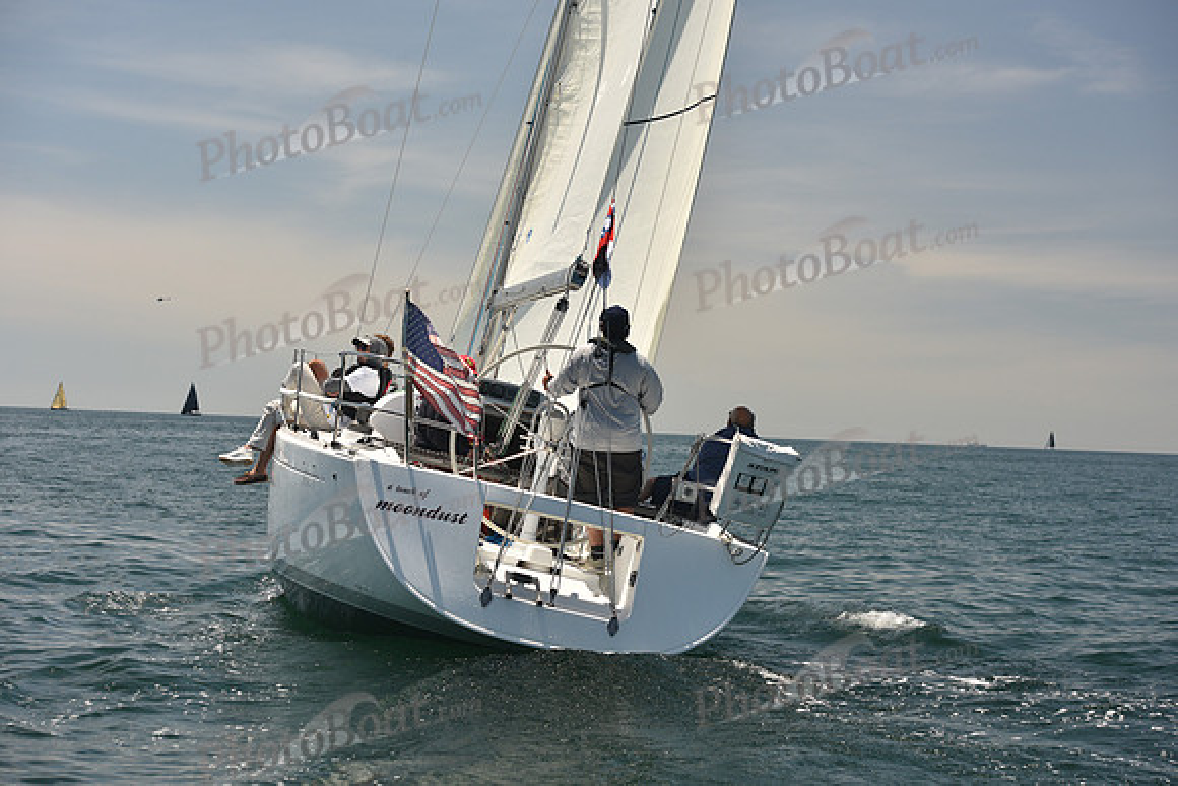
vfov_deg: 19.5
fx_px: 2291
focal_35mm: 70
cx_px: 589
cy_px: 393
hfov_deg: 28.8
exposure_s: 1/800
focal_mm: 70
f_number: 5.6
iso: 250
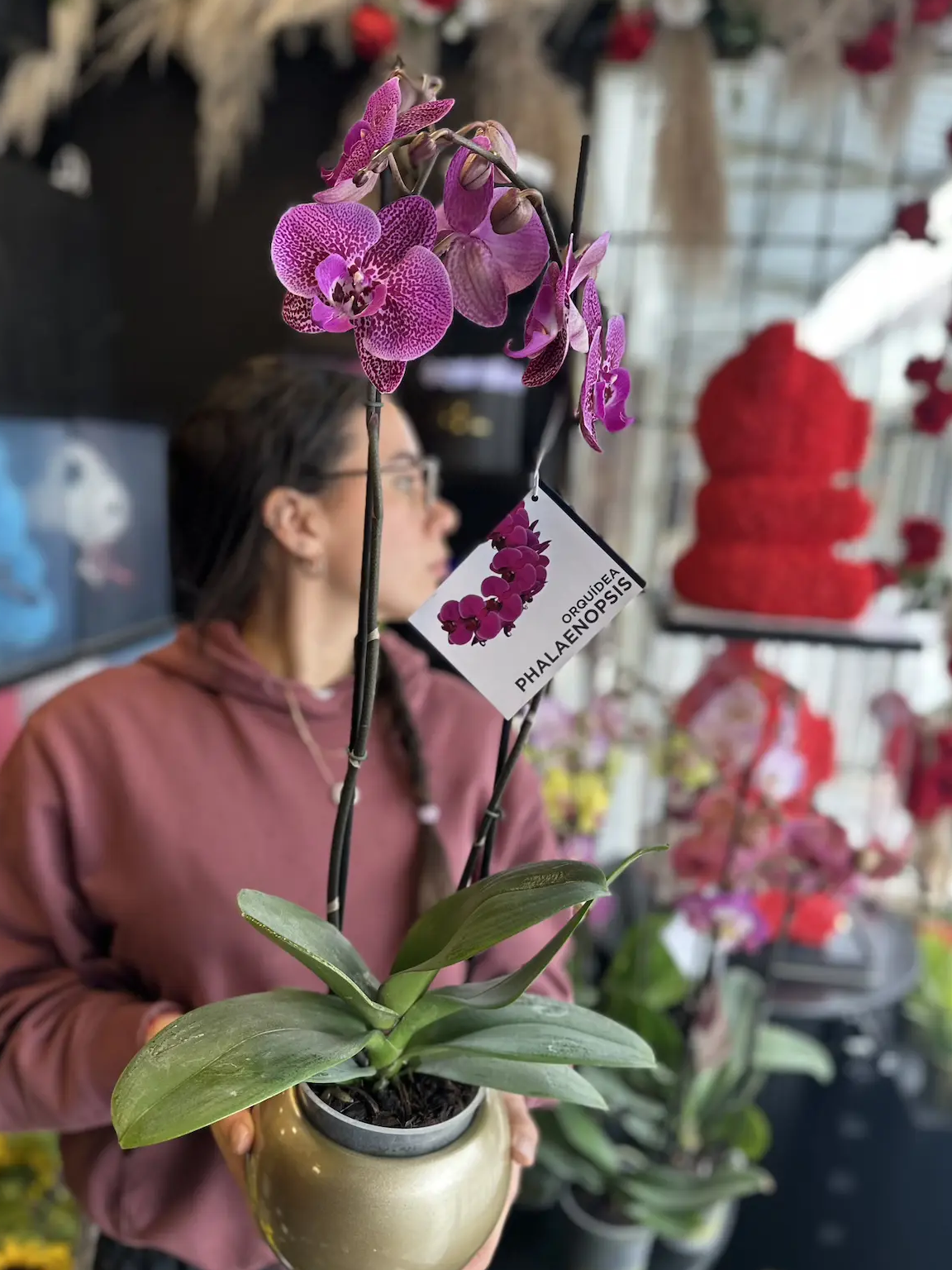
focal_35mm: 25
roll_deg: -3.9
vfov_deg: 69.4
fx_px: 917
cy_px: 653
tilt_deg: -12.6
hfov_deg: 54.9
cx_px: 460
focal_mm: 6.86
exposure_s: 1/120
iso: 125
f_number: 1.78
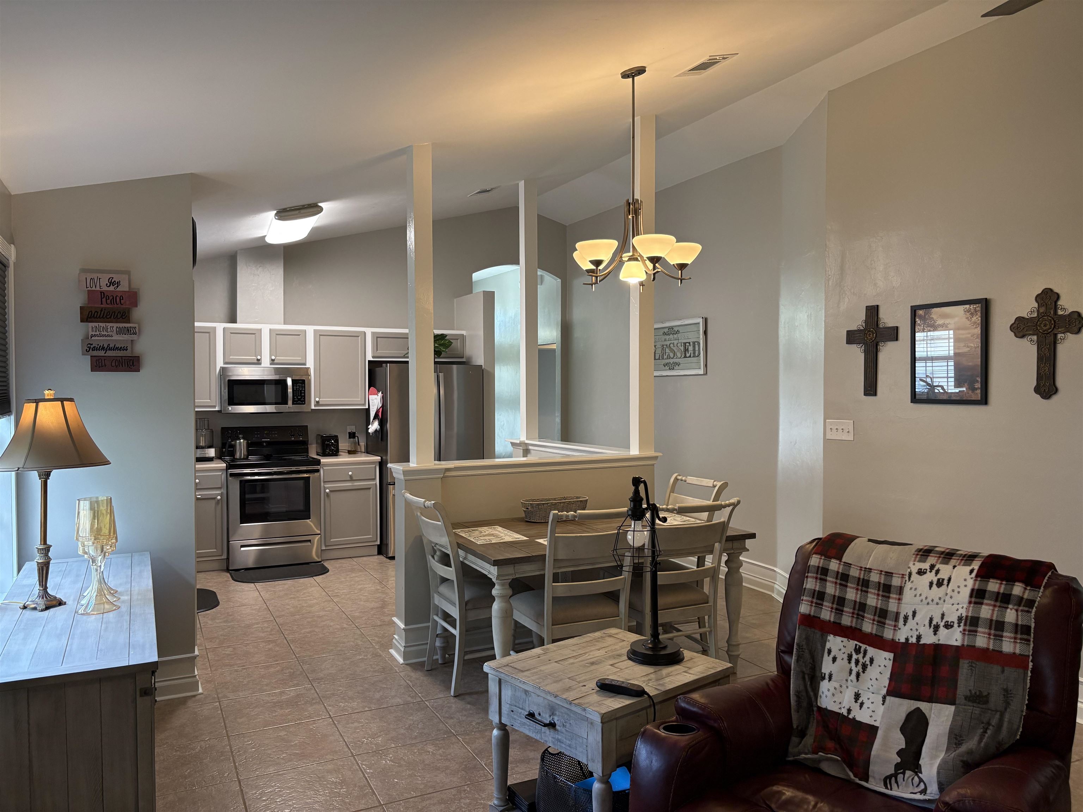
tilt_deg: -1.7
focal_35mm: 26
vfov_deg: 53.1
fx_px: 813
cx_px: 542
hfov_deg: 67.3
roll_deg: +0.4
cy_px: 406
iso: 160
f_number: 1.6
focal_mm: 5.96
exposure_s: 1/120
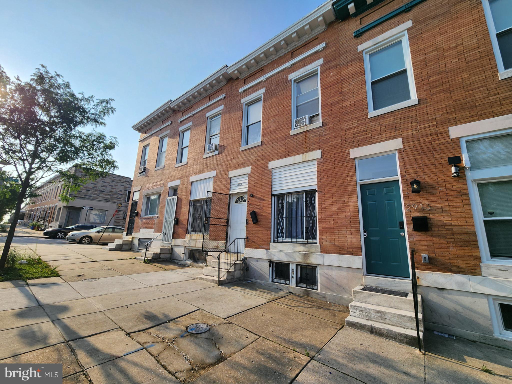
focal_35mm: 13
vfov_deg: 89.9
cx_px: 256
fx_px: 192
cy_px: 192
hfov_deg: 106.2
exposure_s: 1/2021
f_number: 2.2
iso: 50
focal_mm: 2.2
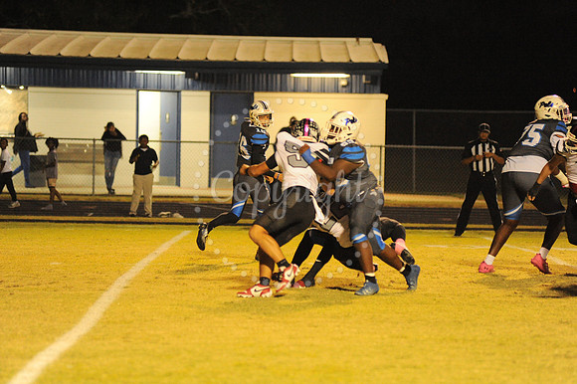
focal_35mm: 200
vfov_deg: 6.9
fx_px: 3204
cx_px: 288
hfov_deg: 10.3
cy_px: 192
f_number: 4
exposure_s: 1/320
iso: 6400
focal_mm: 200
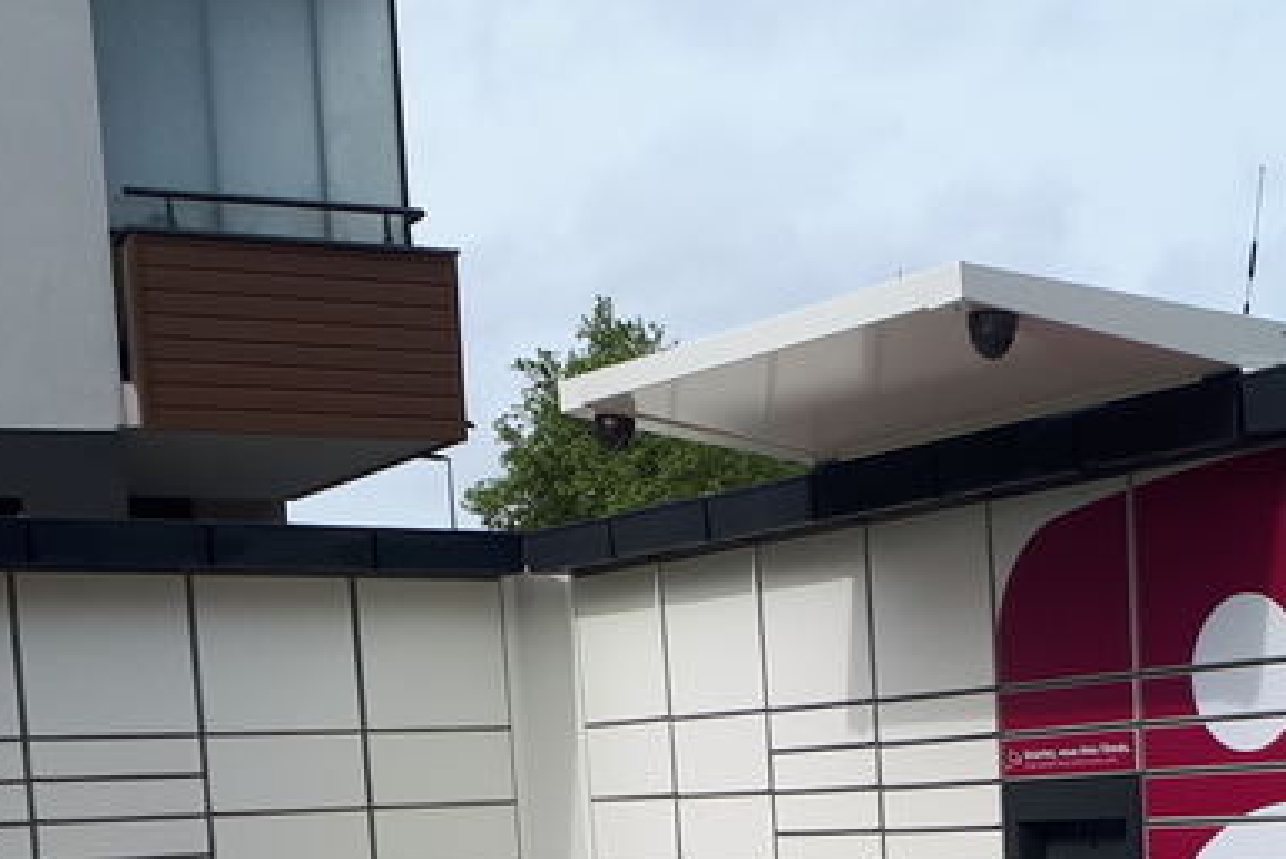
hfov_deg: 28.6
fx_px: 2501
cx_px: 858
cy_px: 1116
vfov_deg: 18.2
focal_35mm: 70
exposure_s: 1/1235
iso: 40
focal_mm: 3.6
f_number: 1.9
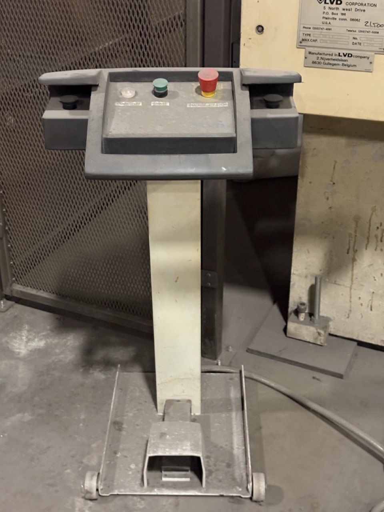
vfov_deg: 39.7
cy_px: 256
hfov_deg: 30.3
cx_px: 192
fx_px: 710
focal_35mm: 48
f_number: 1.78
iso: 800
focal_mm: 6.76
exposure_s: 1/24
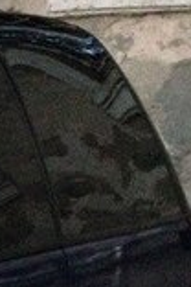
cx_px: -376
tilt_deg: -11.4
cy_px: 316
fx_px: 1154
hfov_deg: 8.1
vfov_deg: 13.9
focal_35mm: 145
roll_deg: +0.2
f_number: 2.4
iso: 800
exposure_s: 1/15
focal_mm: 4.12
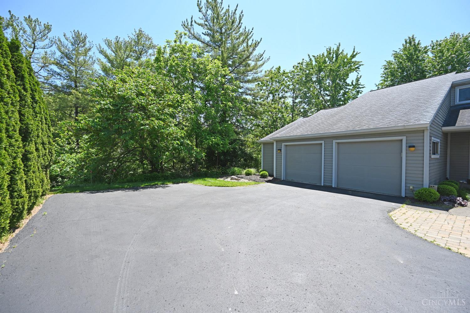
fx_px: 183
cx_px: 235
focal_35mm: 14
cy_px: 156
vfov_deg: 81.2
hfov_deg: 104.3
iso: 100
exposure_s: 1/250
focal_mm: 14
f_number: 6.3
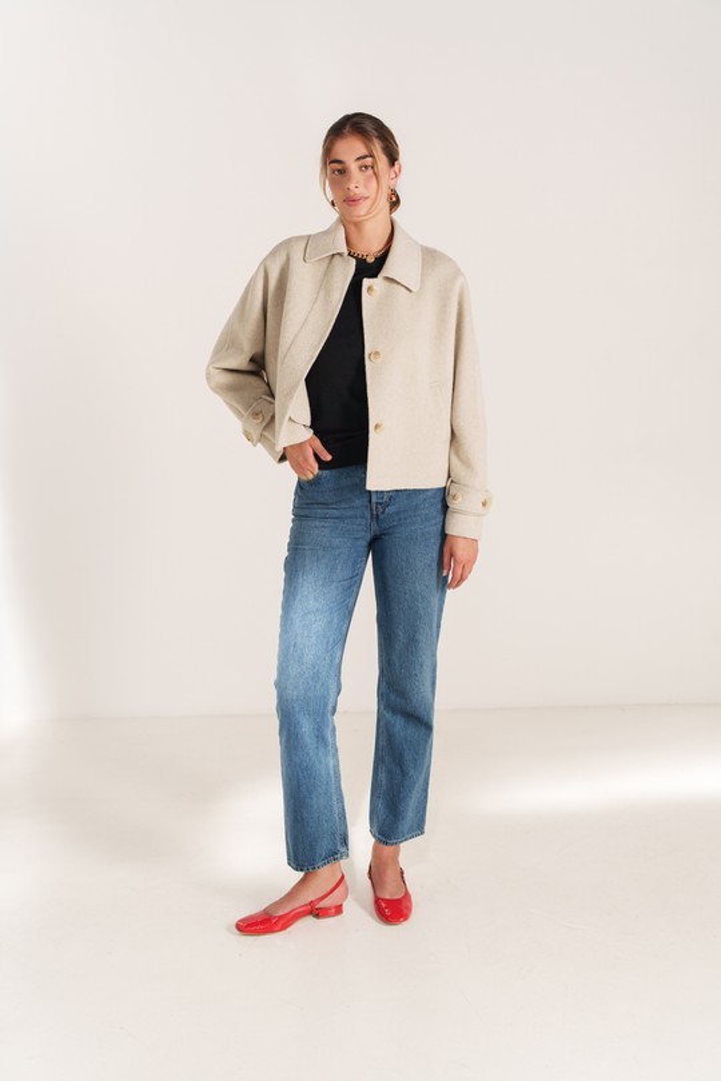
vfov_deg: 46.4
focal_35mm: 42
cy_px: 540
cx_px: 360
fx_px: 1262
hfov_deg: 31.9
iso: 800
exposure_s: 1/400
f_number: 4
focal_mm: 42
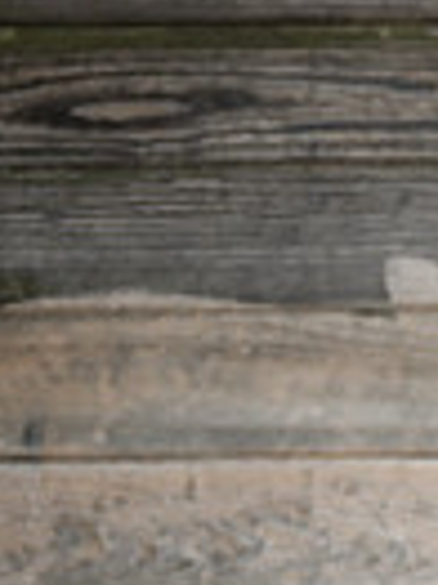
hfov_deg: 6.8
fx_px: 3380
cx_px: 1283
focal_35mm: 200
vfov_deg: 9.8
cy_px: 648
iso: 125
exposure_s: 1/250
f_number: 2.8
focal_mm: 47
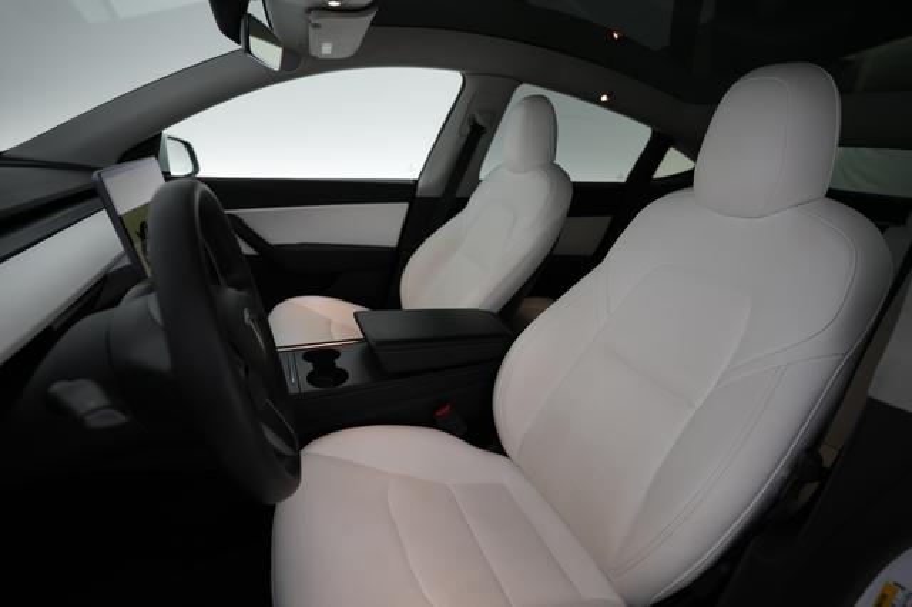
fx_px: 430
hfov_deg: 93.3
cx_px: 456
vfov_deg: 70.4
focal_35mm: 17
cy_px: 304
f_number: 2.8
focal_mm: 17
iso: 250
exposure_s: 1/30
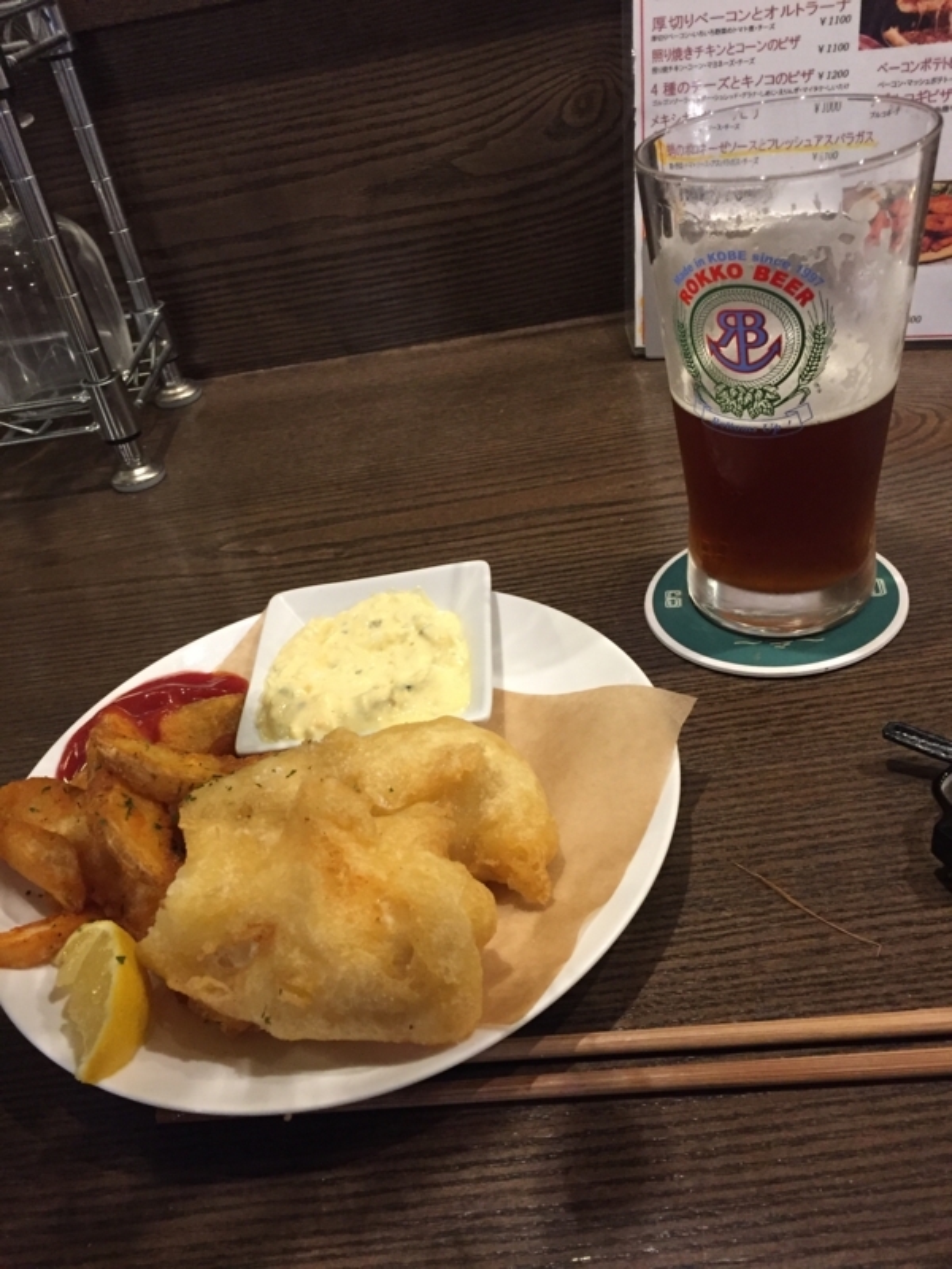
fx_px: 1063
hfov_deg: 48.2
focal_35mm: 29
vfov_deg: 61.7
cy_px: 634
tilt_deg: -38.2
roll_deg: +11.5
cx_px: 476
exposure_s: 1/30
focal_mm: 4.15
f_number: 2.2
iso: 160
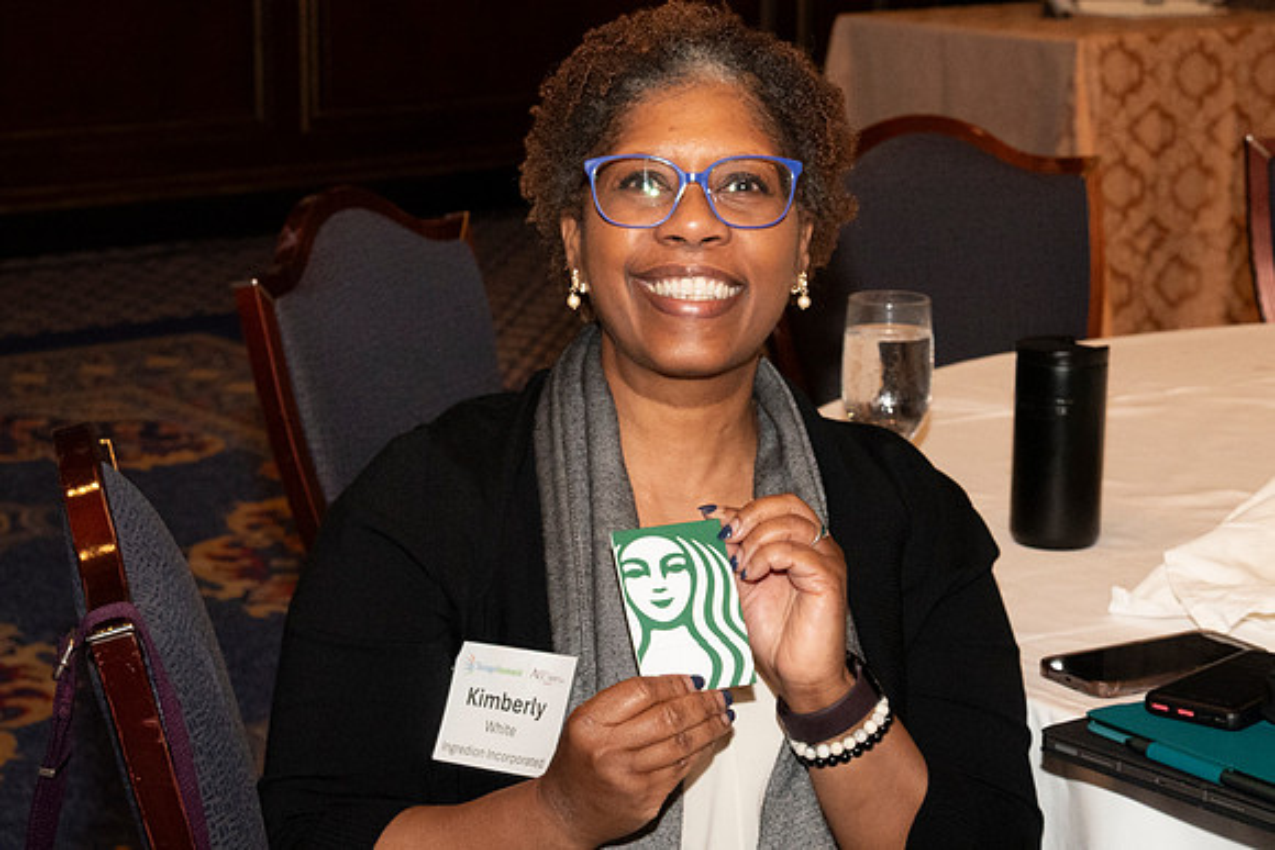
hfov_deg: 22.6
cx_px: 638
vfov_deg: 15.2
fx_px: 3188
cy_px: 425
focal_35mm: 90
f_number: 9
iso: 4000
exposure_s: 1/50
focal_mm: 60
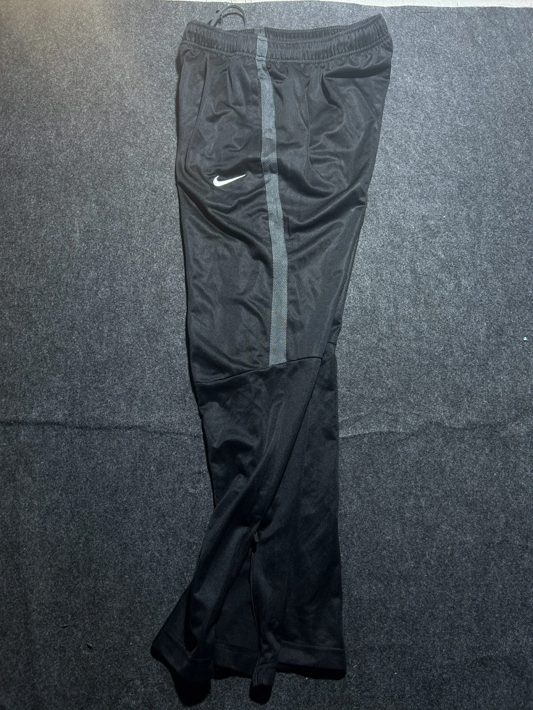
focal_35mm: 26
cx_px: 266
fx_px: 534
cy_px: 355
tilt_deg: -49.9
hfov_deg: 53.1
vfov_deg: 67.3
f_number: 1.5
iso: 100
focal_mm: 5.7
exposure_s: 1/50
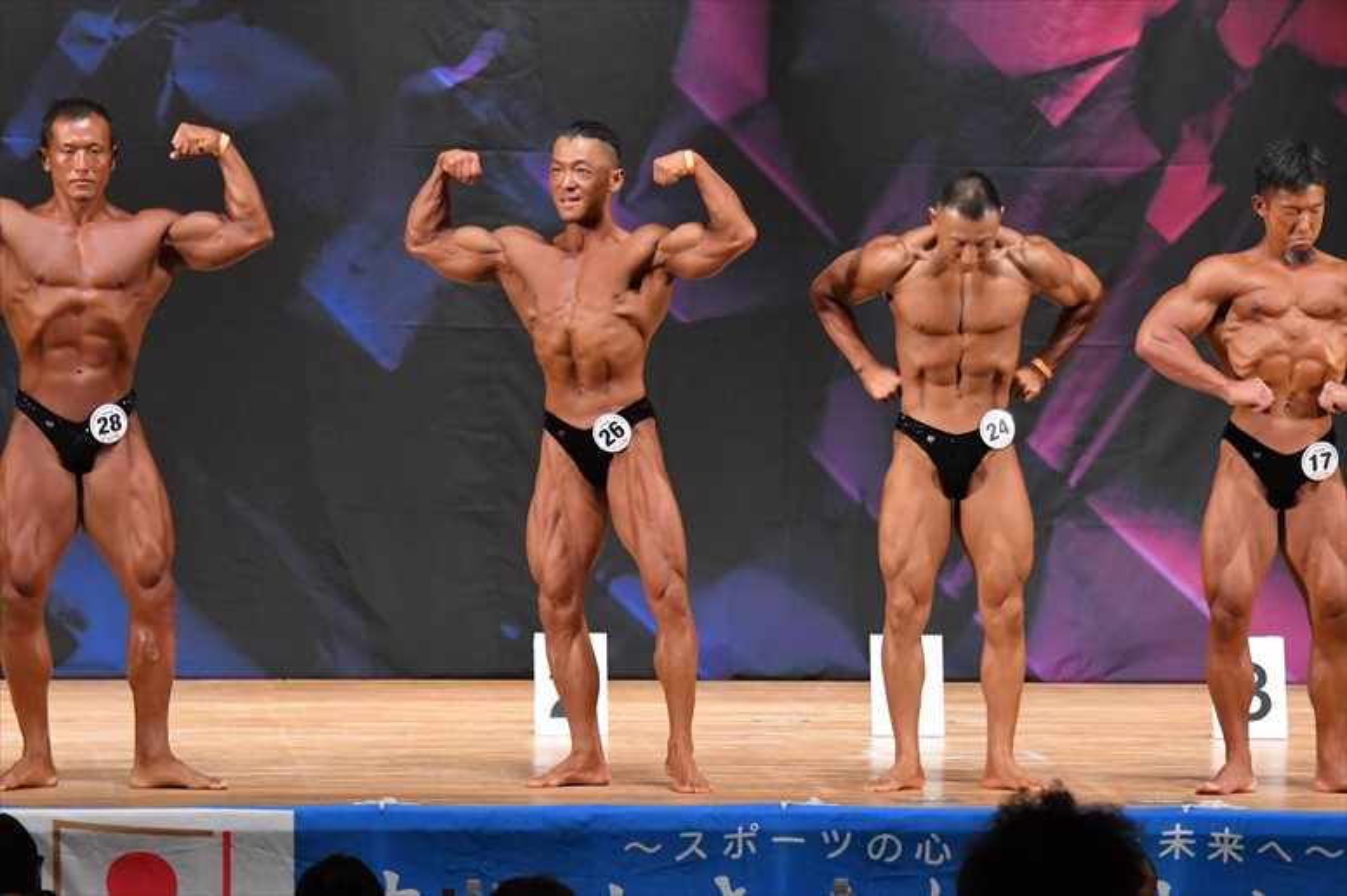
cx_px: 674
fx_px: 7555
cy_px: 448
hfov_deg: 10.2
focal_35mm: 202
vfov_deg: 6.8
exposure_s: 1/400
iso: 7200
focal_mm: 135
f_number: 5.6
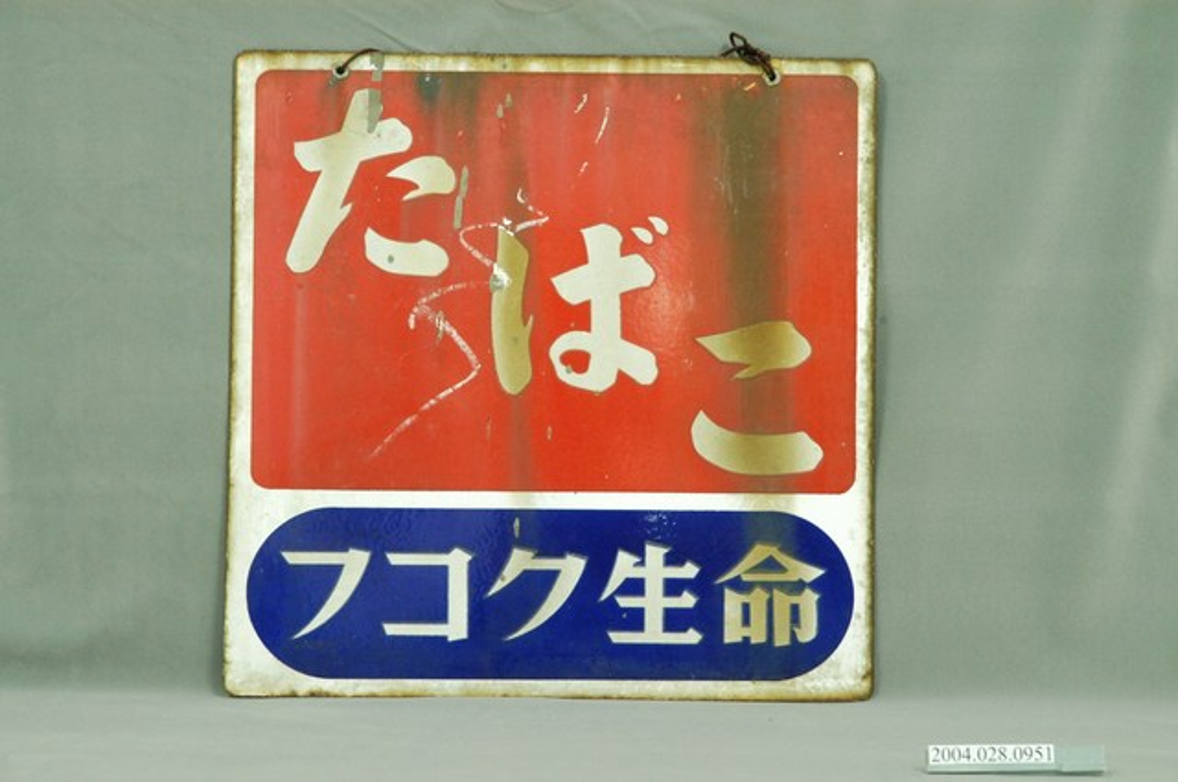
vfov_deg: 13.0
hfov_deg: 19.5
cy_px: 391
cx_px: 589
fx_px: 3431
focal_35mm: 105
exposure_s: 1/6
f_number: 8
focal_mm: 70
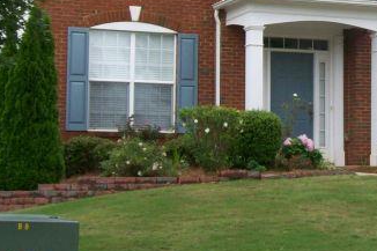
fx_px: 1204
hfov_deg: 17.4
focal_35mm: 115
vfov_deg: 11.8
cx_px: 367
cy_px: 3
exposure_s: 1/307
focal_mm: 7.6
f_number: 5.4
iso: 80
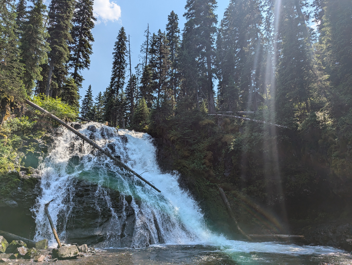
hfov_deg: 71.5
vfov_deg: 56.9
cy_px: 132
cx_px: 176
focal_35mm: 24
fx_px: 244
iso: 48
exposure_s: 1/2976
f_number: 1.85
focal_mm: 6.81
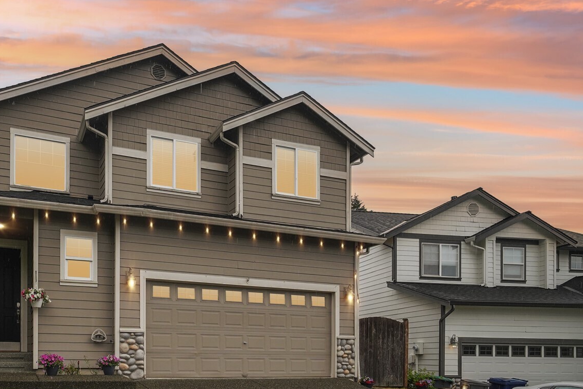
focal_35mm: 24
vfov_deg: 53.0
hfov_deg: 70.3
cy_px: 221
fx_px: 389
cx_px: 168
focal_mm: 16
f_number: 8
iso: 1600
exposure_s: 1/200
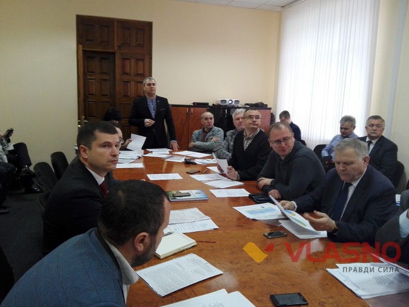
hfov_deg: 63.5
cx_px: 206
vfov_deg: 49.7
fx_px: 331
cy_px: 152
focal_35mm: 28
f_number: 2
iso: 190
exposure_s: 1/33
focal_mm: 3.68
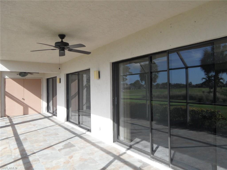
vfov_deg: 56.8
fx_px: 157
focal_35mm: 24
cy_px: 85
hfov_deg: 71.6
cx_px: 114
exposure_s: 1/125
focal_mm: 3.9
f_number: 4.6
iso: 80
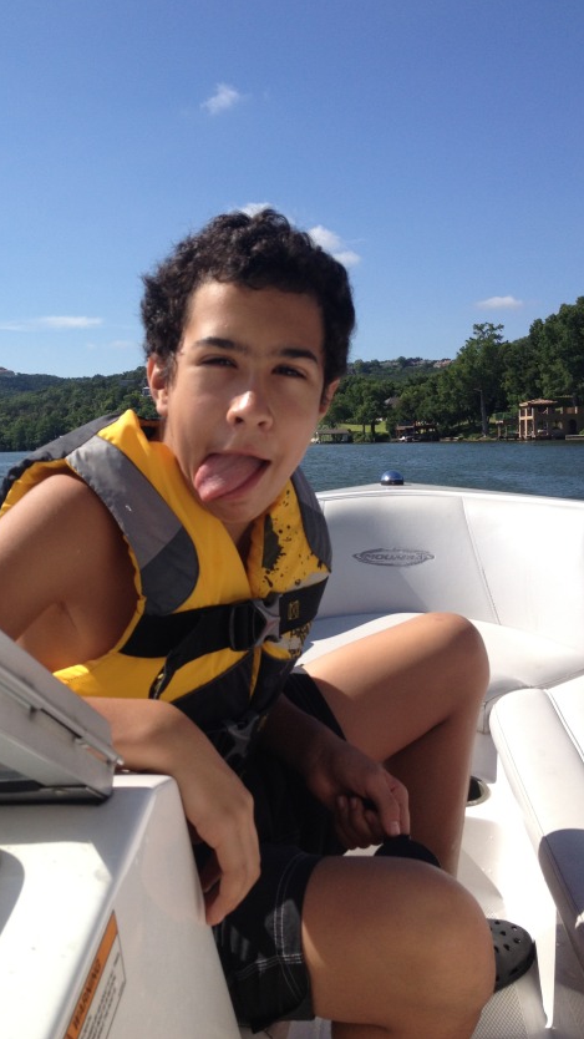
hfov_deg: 30.3
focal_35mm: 39
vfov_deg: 51.6
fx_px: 1074
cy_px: 509
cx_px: 207
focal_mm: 4.28
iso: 50
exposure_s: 1/1783
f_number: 2.4
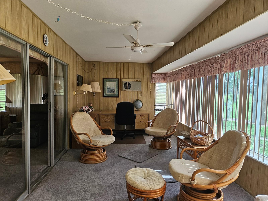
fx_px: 178
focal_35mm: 23
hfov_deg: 73.9
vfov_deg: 58.9
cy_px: 100
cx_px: 134
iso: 250
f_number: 1.8
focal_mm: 5.4
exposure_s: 1/120
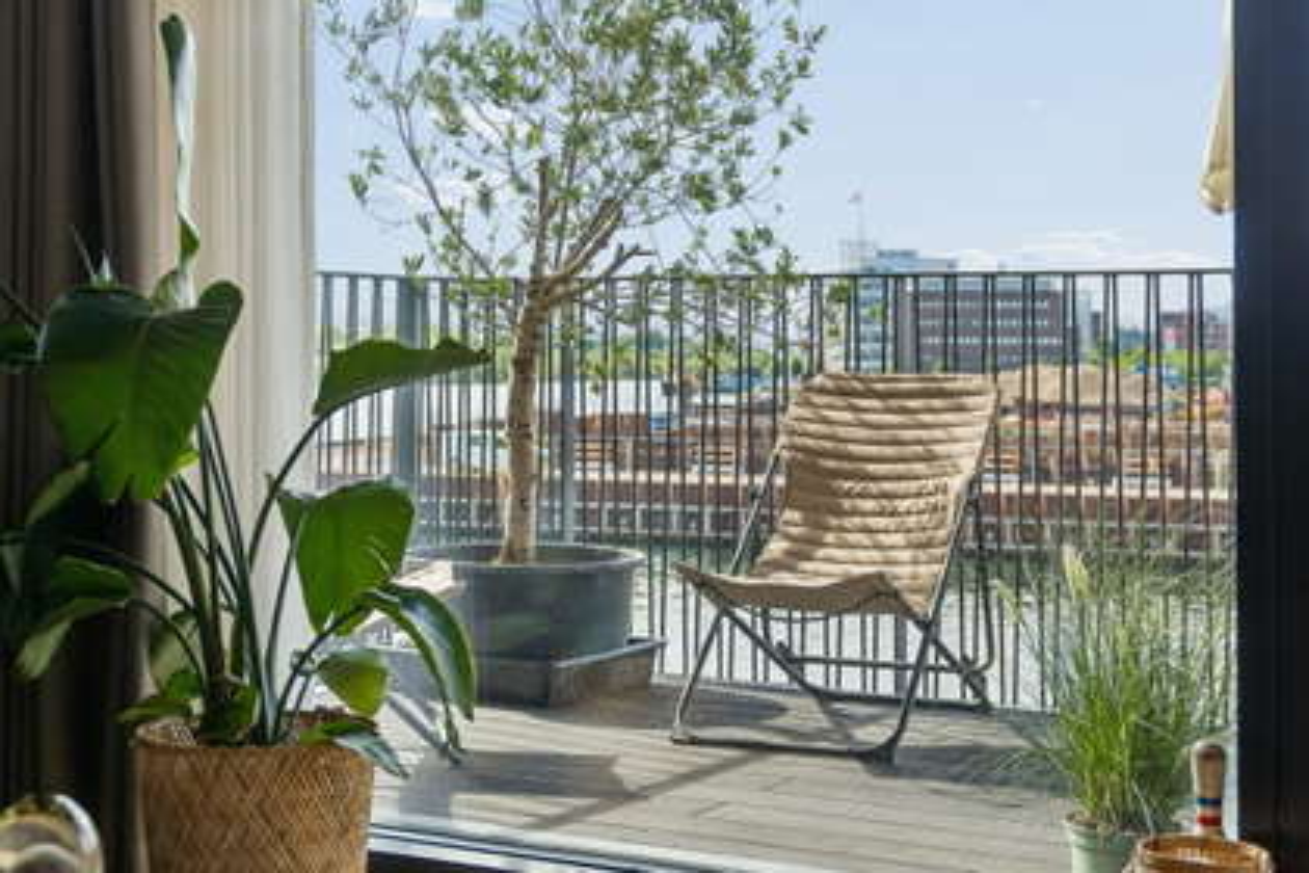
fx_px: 2127
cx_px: 654
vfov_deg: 23.2
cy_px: 436
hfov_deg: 34.2
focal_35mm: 58
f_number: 4
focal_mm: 39
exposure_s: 1/640
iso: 200
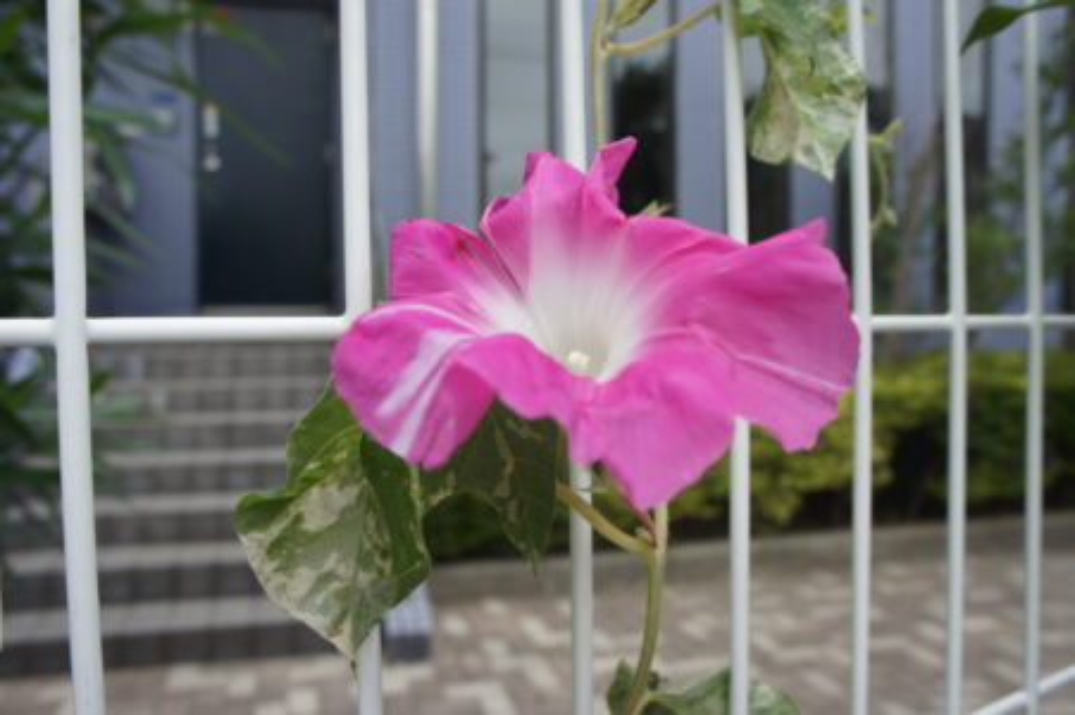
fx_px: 895
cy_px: 358
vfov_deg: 43.5
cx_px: 538
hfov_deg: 62.0
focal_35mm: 30
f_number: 8
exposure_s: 1/160
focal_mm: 20
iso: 200
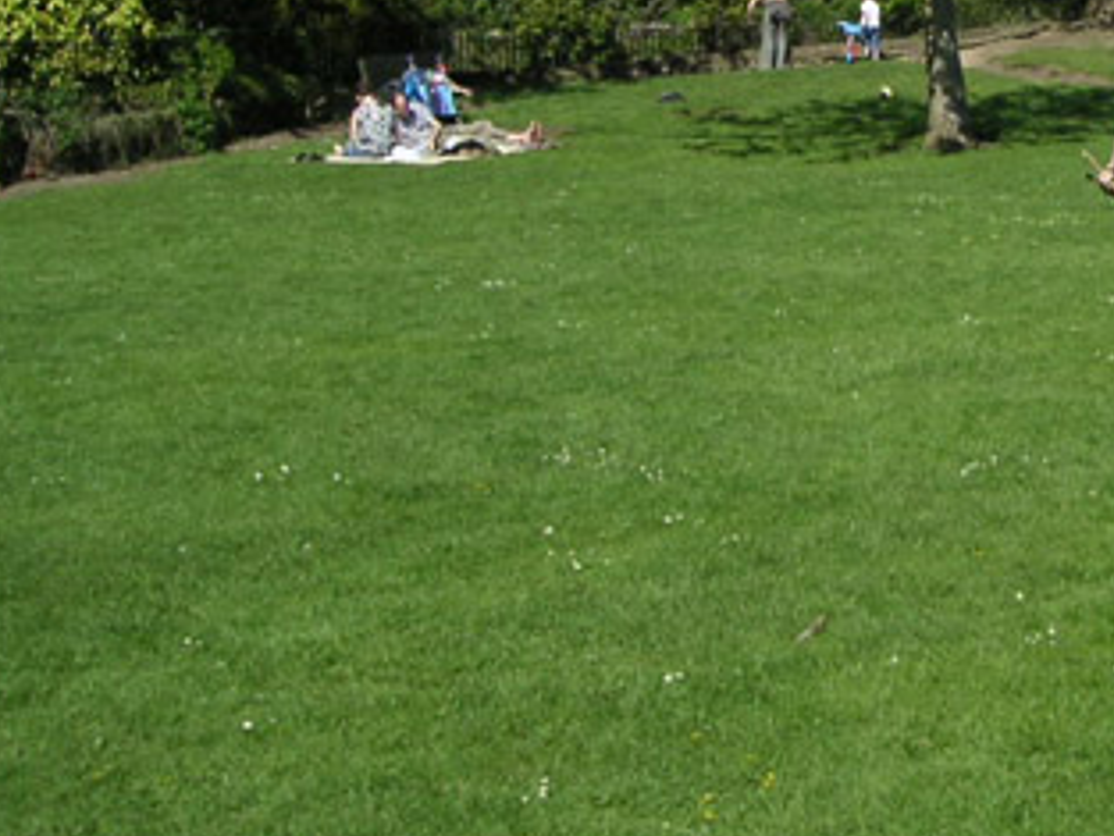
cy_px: 107
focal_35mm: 79
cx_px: 1078
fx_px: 2543
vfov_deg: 18.4
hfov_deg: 23.8
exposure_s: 1/180
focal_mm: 6
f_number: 6.7
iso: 50
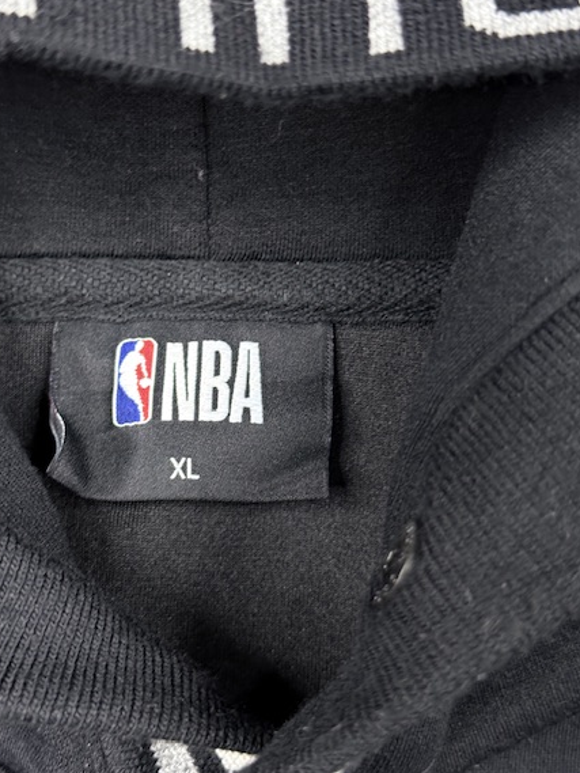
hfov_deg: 27.0
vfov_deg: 35.5
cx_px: 262
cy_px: 353
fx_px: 1206
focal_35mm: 54
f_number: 1.78
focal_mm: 6.76
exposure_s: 1/50
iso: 125
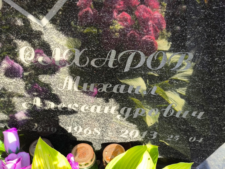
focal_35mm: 50
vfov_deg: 29.1
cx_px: 112
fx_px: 325
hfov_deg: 38.2
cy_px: 84
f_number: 1.7
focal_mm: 4.71
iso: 50
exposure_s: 1/204
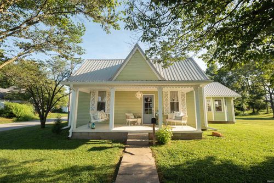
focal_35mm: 16
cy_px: 92
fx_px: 122
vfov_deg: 73.7
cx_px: 137
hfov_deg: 96.8
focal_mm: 10.5
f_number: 5.6
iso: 200
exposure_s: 1/250
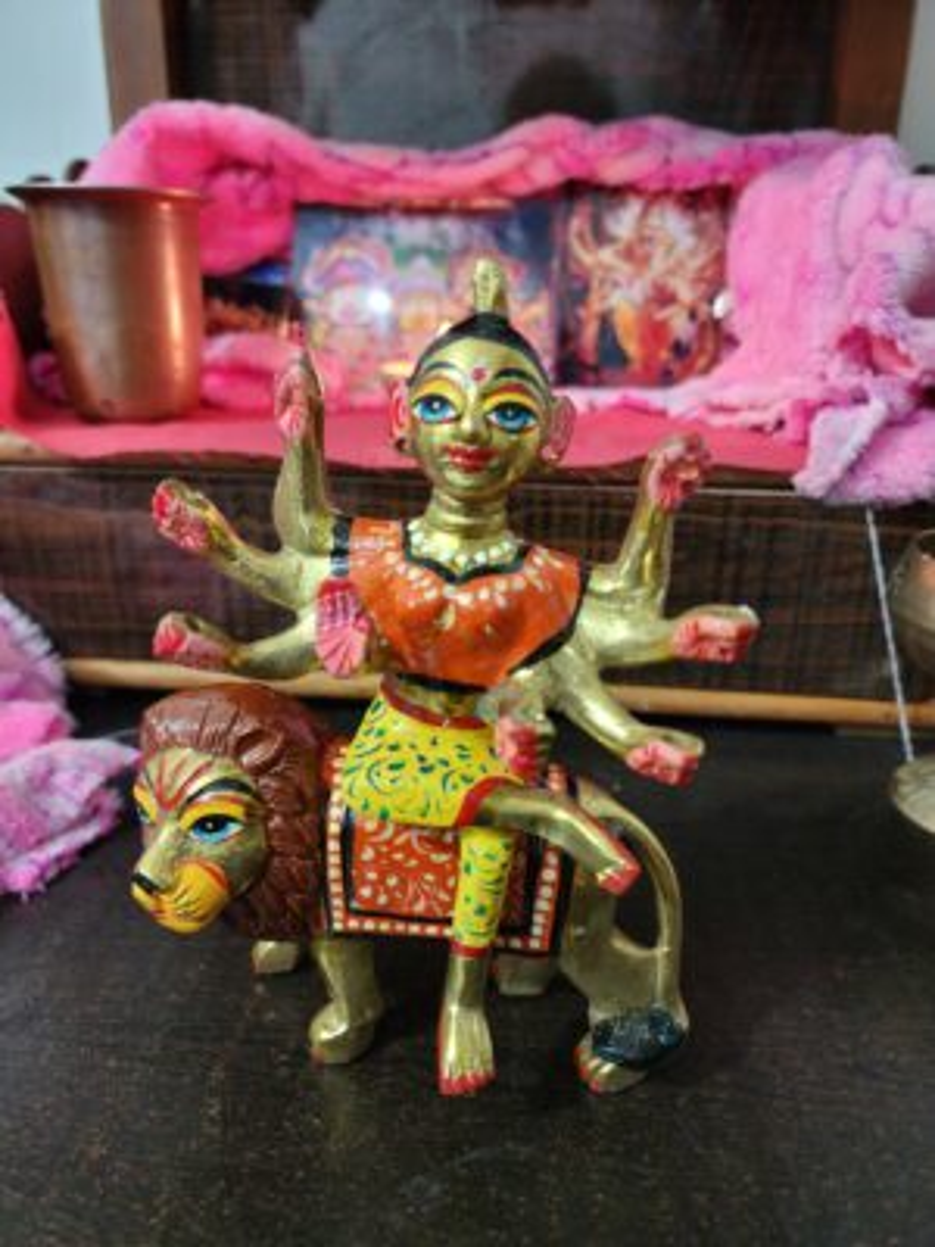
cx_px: 468
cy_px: 624
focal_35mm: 23
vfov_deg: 73.9
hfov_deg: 58.9
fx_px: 828
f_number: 1.8
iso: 500
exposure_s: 1/33
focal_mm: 6.4
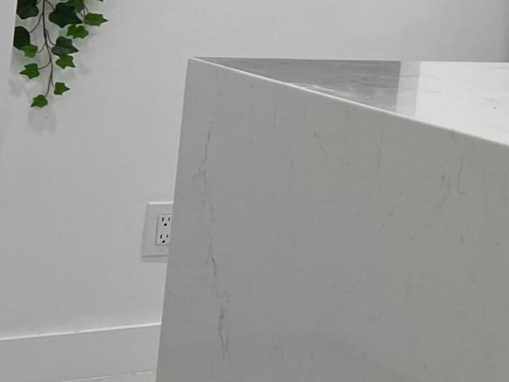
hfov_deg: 15.5
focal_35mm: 104
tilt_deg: +2.4
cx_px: 990
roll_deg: -3.8
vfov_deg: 13.8
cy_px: -98
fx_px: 1529
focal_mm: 5.7
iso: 80
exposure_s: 1/120
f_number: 1.5
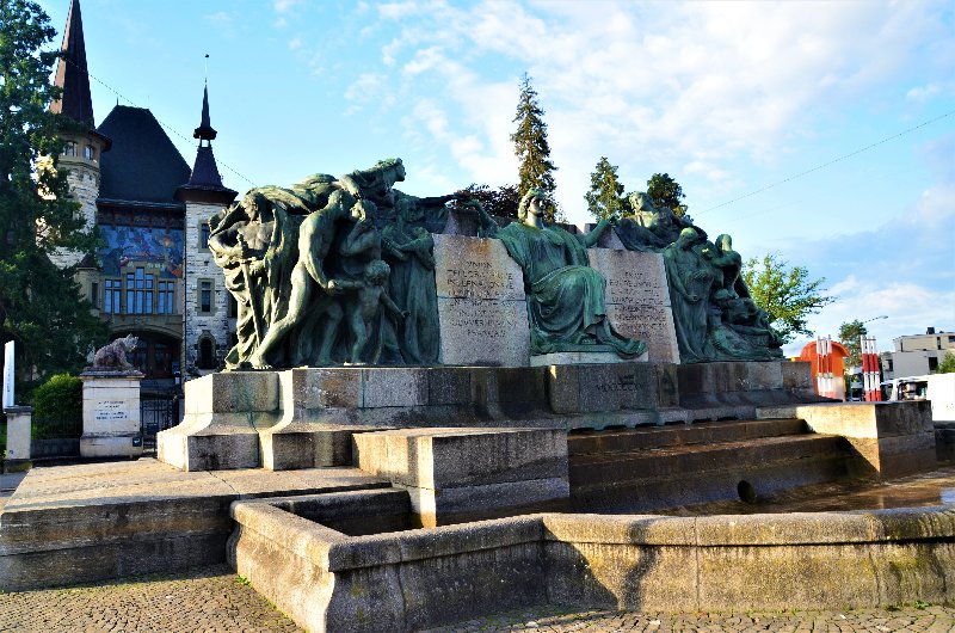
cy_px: 316
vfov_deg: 47.7
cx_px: 478
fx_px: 715
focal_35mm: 27
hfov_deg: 67.5
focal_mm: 18
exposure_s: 1/100
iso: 400
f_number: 9
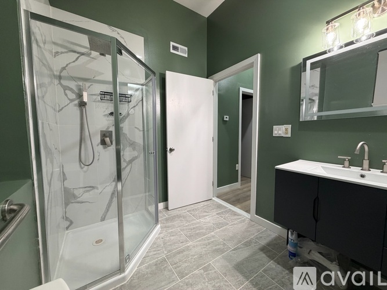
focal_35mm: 14
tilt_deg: -5.2
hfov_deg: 102.1
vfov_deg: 85.7
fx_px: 156
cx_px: 194
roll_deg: +0.1
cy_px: 145
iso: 250
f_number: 2.2
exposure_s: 1/60
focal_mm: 2.22
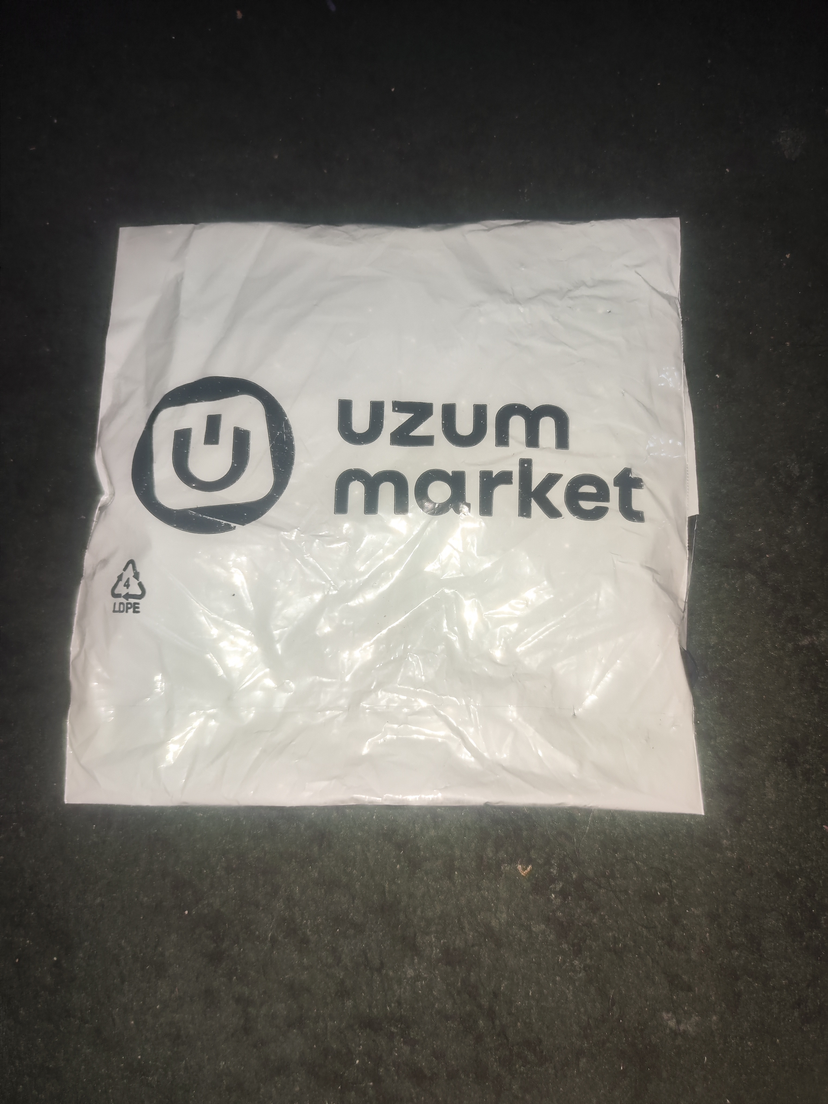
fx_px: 734
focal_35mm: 23
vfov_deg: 73.9
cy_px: 552
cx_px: 414
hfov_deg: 58.9
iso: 554
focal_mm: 7.01
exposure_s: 1/120
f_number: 1.69
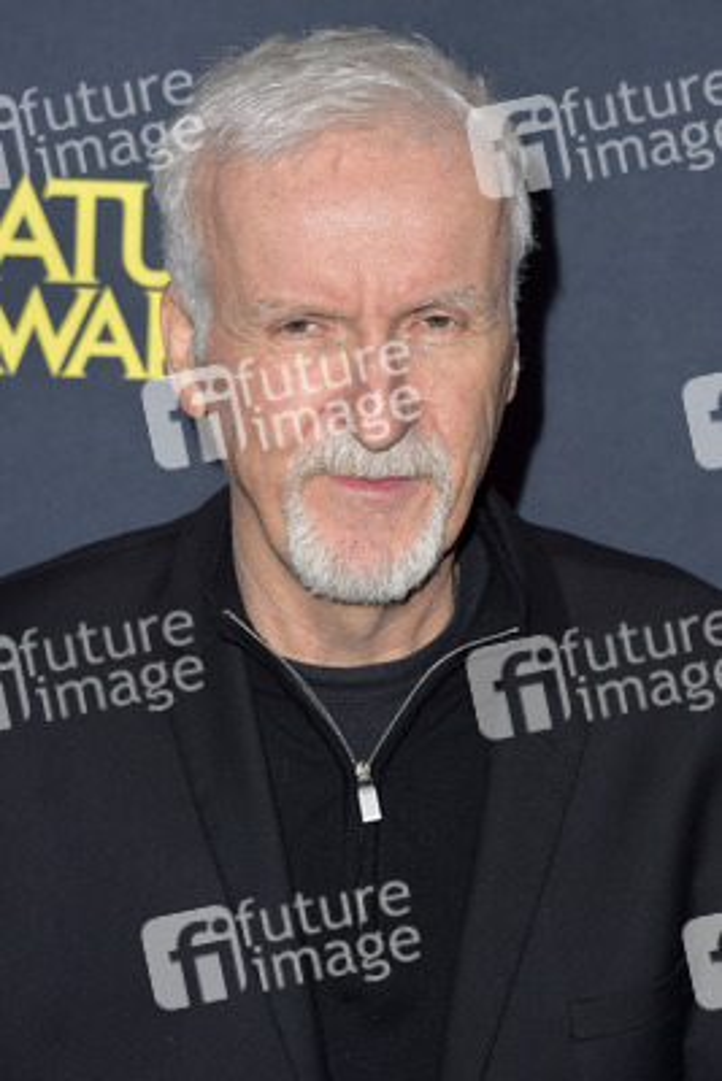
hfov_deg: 15.2
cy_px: 540
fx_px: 2705
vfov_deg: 22.6
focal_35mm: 90
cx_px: 361
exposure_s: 1/250
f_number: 6.3
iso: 250
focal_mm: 90
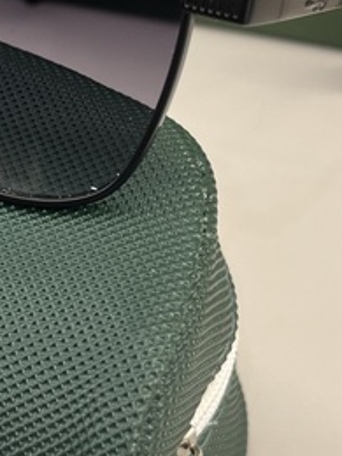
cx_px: -8
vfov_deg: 21.6
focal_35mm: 90
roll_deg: +11.2
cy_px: 109
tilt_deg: -33.4
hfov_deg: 16.1
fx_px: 1186
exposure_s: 1/100
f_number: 1.6
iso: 64
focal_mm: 5.1
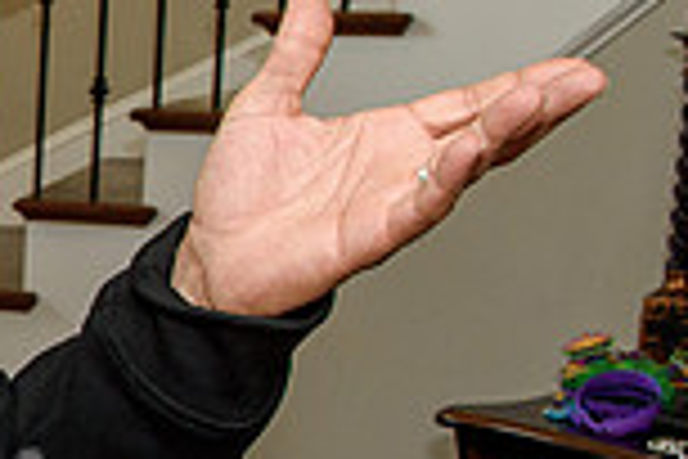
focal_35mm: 97
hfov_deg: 16.9
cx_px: -589
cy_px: 331
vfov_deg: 14.1
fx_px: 1852
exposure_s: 1/160
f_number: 4.5
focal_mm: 17
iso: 320
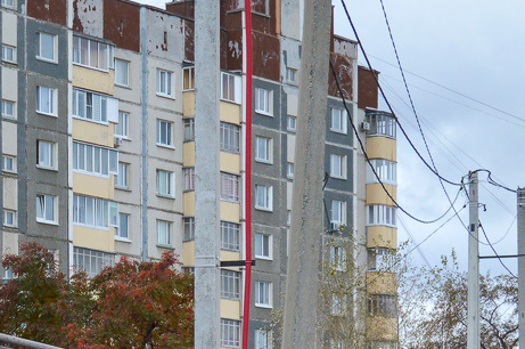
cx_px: -98
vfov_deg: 10.8
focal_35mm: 125
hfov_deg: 15.8
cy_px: 408
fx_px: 1820
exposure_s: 1/320
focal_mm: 32
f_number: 7.1
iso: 200
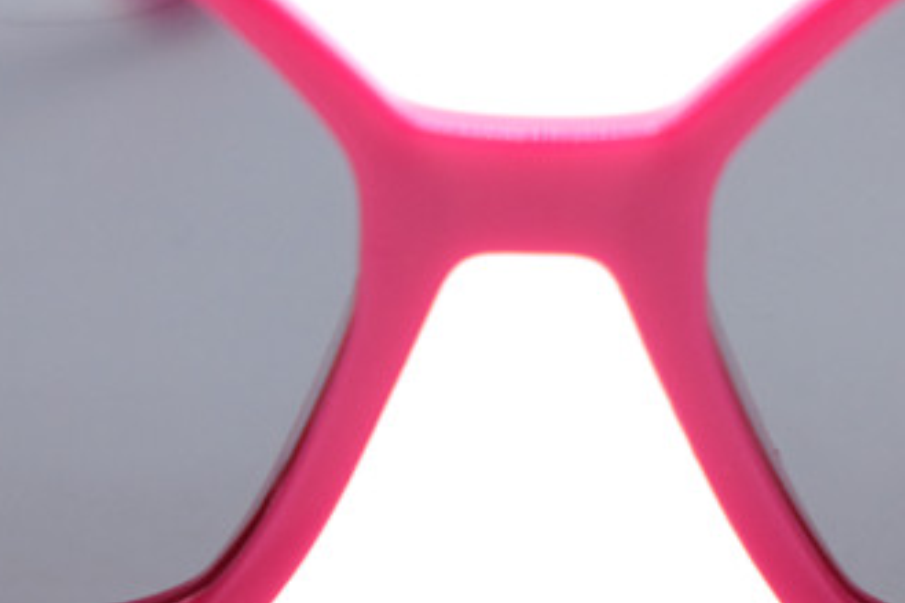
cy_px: 286
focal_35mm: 240
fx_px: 6030
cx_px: 520
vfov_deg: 5.7
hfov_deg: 8.6
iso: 640
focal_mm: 52.7
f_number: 4
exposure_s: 1/1000
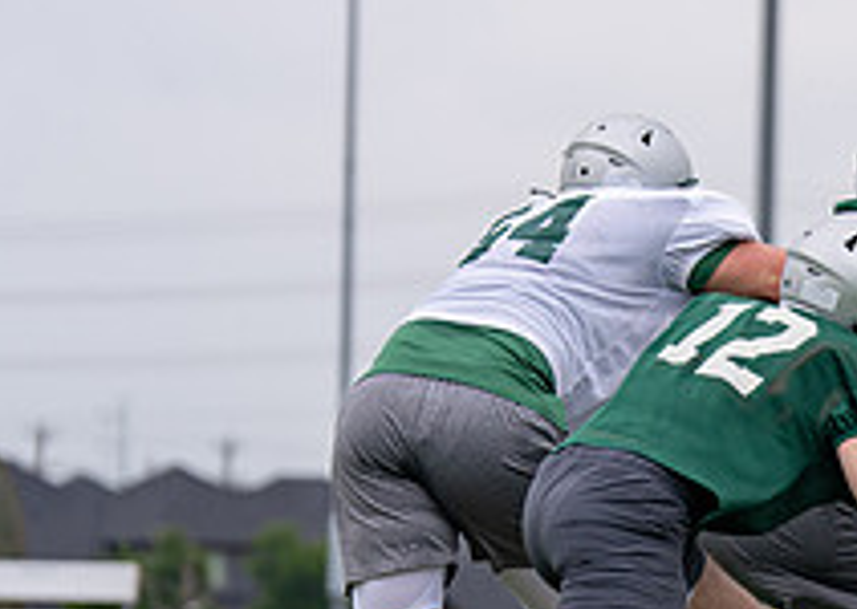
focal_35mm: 339
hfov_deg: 5.9
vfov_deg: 4.2
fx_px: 8238
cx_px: 1072
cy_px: 430
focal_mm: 117
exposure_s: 1/2500
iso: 160
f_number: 2.8
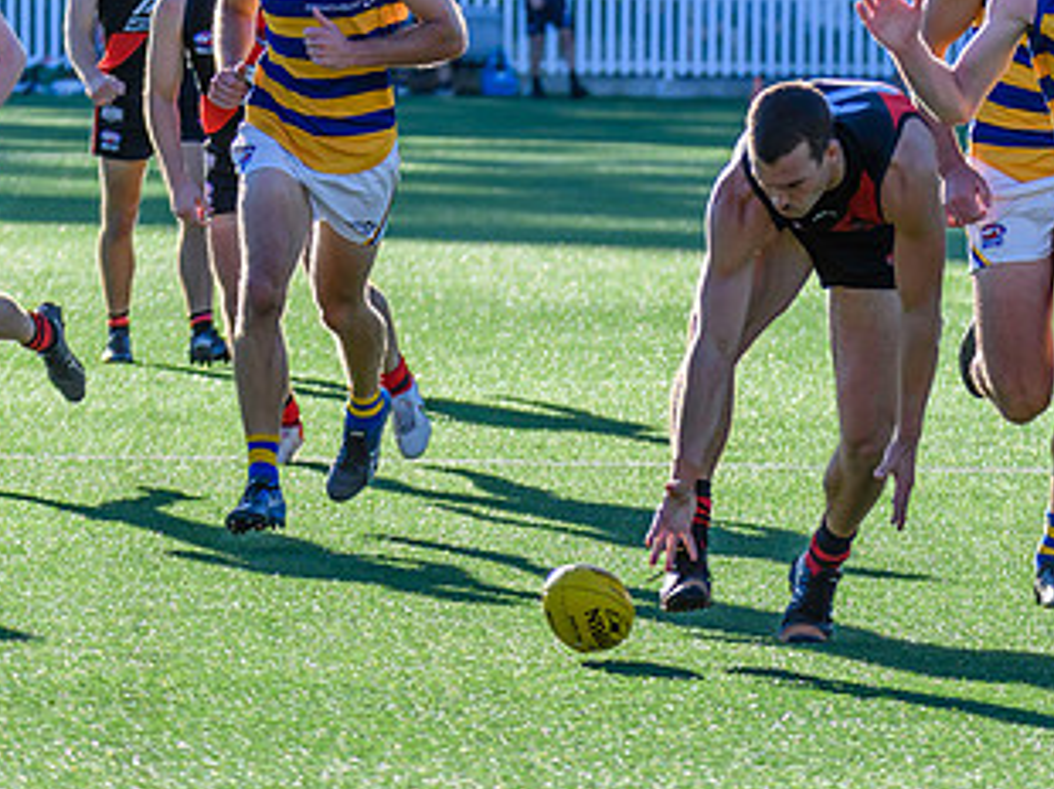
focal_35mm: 437
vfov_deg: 3.4
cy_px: 301
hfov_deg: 4.5
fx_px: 13296
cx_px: 733
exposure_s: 1/2000
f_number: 5.6
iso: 800
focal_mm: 190
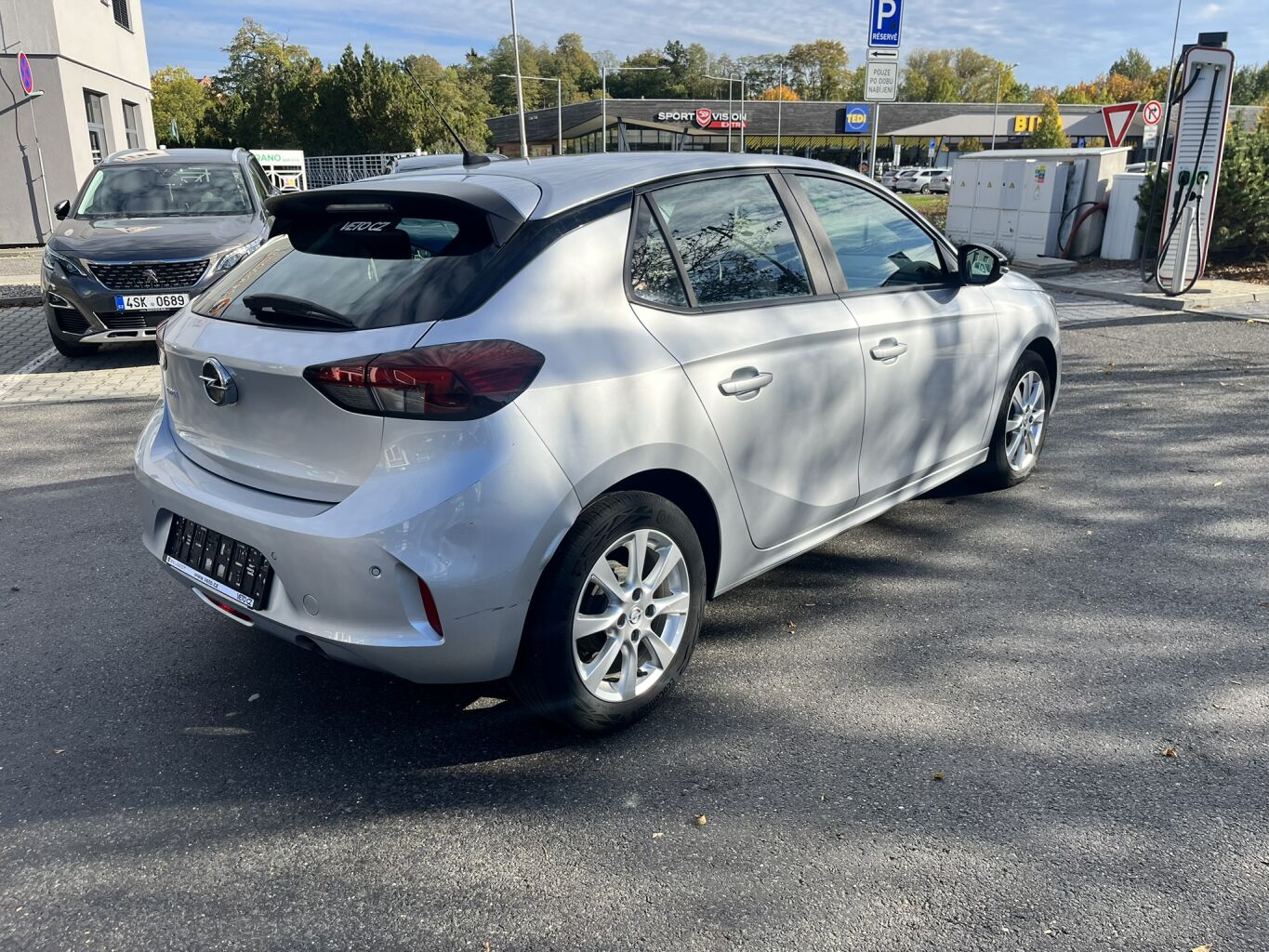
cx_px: 634
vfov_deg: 53.1
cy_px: 476
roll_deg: +0.1
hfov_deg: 67.3
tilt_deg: -17.4
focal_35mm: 26
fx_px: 953
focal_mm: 5.1
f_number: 1.6
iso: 50
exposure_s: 1/1923
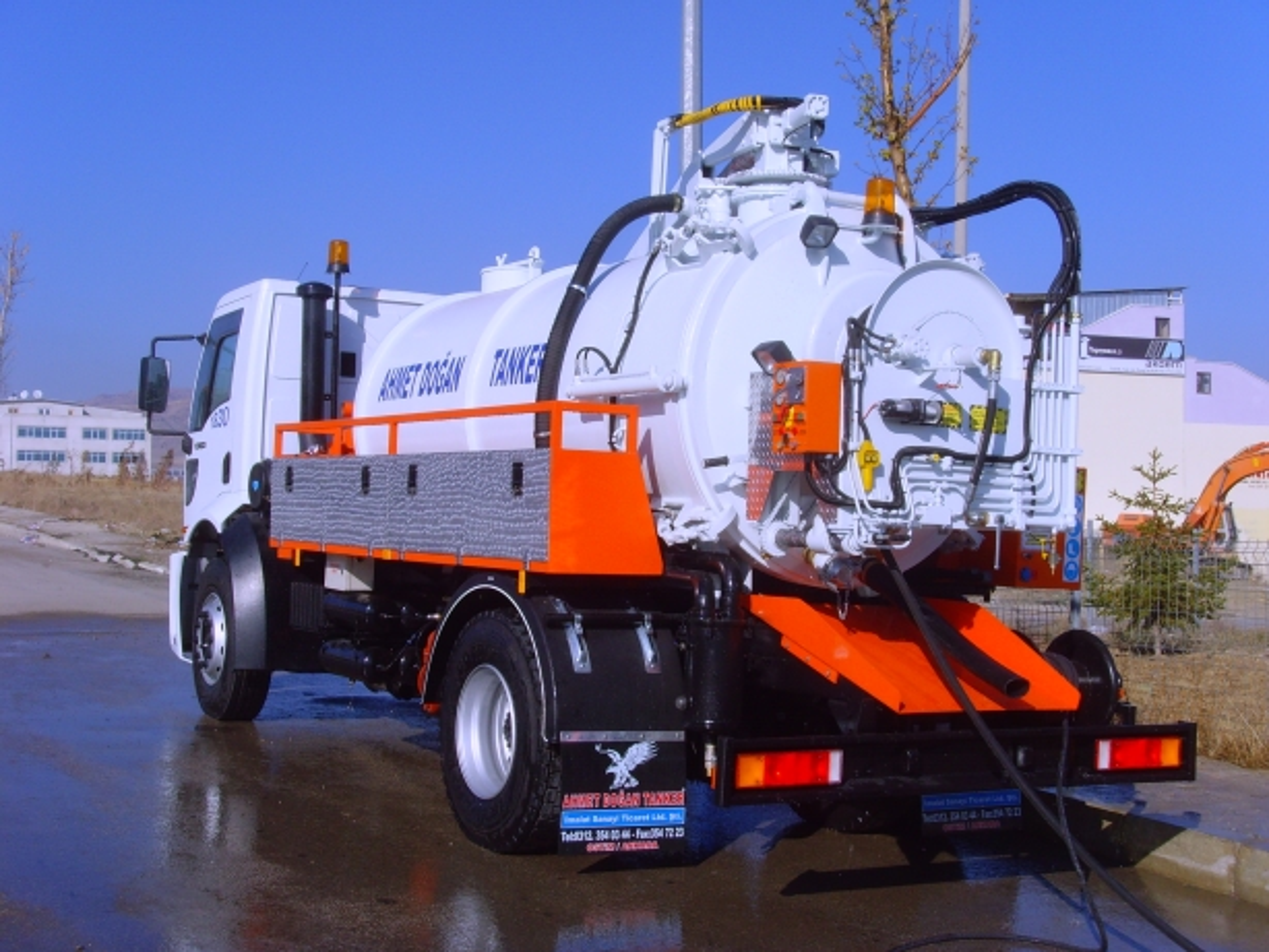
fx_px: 1834
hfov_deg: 38.2
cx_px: 634
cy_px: 476
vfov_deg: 29.1
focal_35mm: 50
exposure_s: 1/500
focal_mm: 8.8
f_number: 6.7
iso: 80
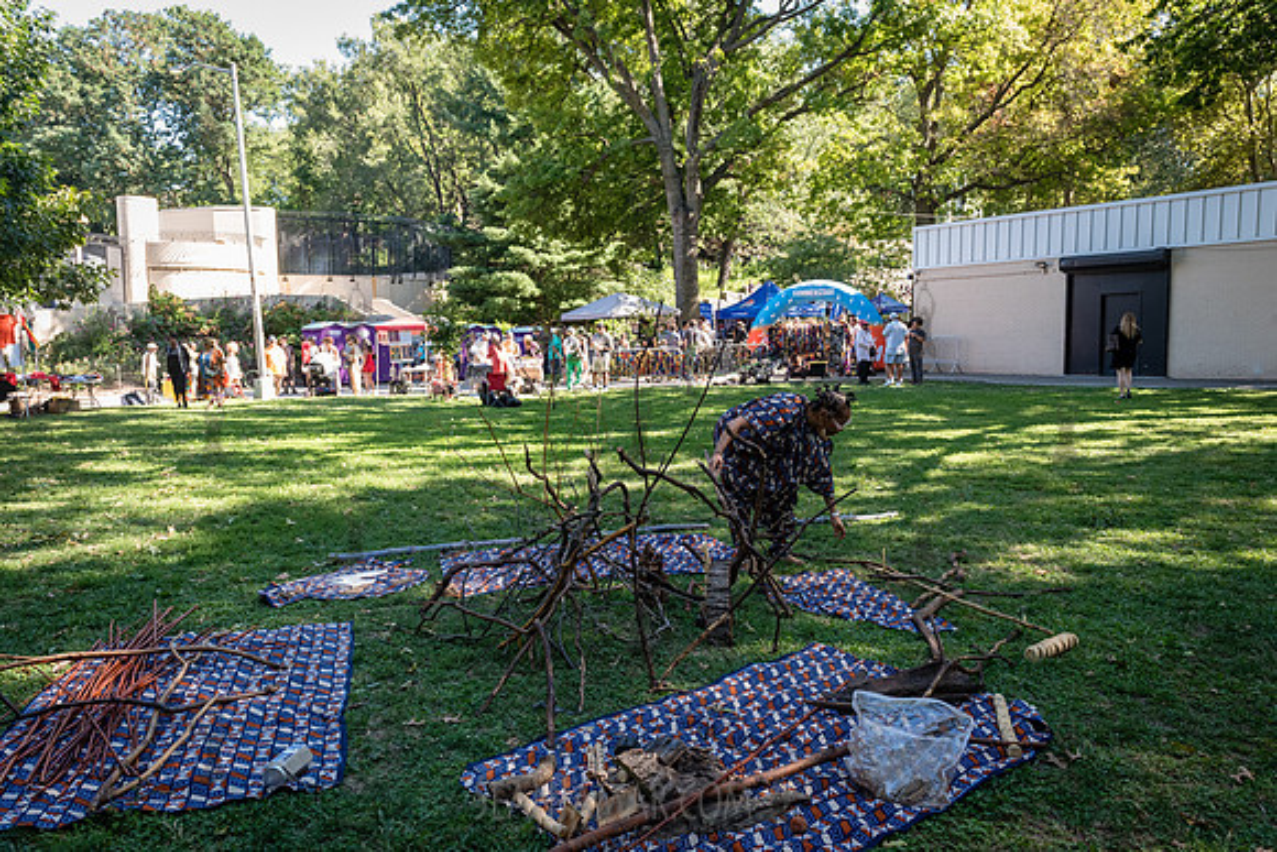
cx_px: 638
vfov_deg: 49.8
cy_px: 426
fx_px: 919
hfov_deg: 69.6
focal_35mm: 26
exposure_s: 1/500
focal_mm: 24
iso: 1250
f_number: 4
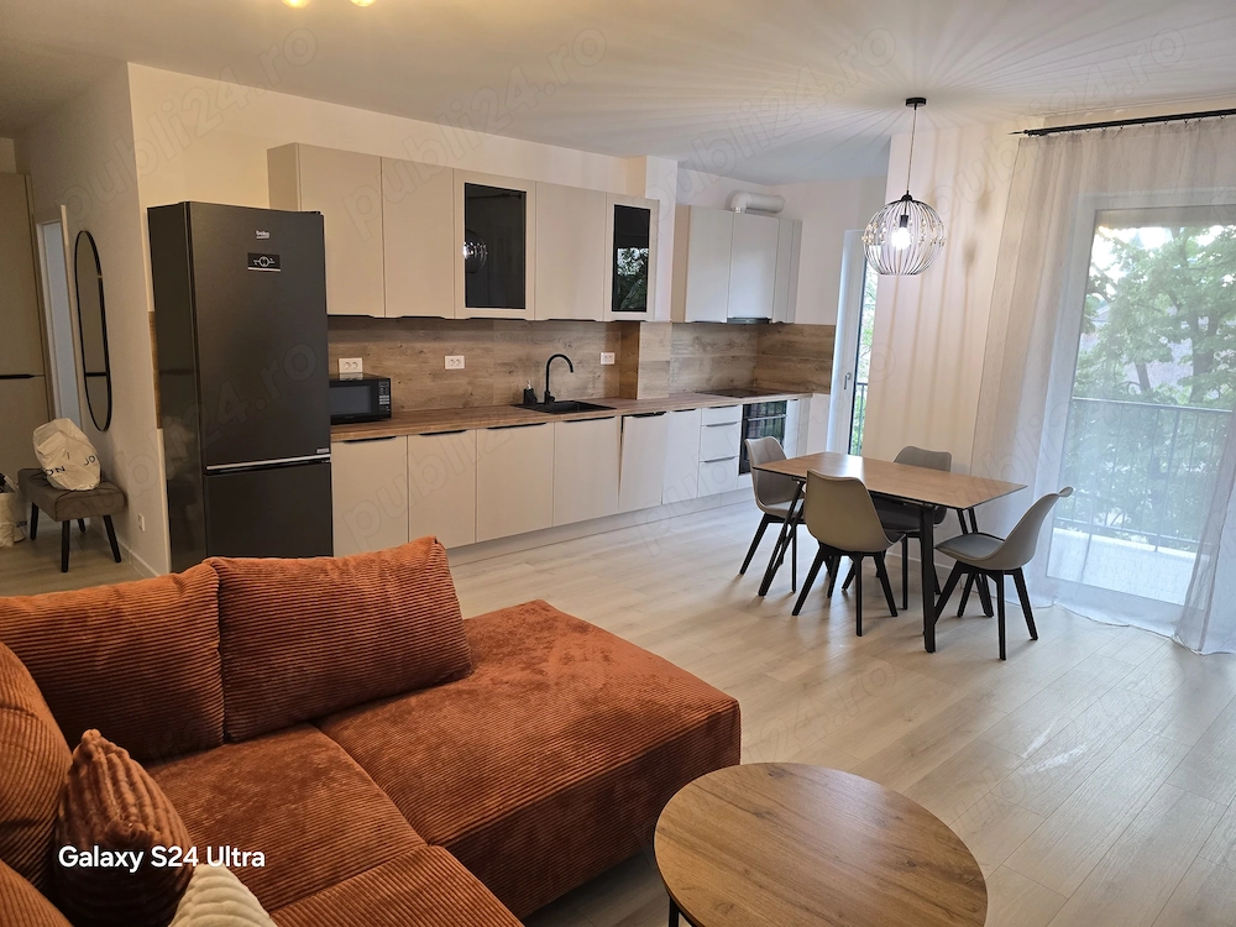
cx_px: 618
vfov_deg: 58.9
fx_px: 821
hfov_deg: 73.9
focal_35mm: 23
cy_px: 464
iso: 160
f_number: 1.7
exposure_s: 1/100
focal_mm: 6.3
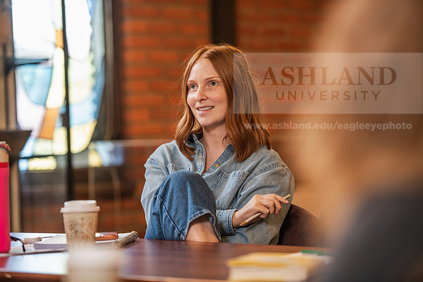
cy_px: 141
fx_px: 1704
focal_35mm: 145
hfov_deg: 14.2
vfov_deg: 9.5
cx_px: 212
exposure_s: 1/160
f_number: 2.8
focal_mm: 145
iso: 640
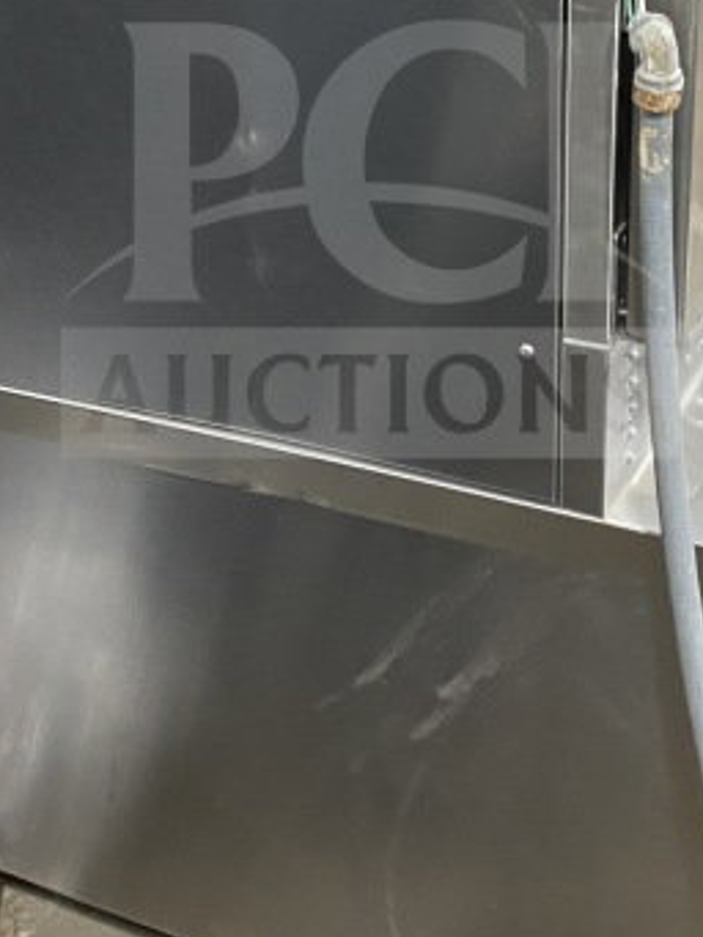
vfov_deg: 30.7
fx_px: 1678
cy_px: 240
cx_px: 368
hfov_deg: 23.7
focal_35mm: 62
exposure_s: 1/57
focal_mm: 4.25
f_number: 1.8
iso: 500
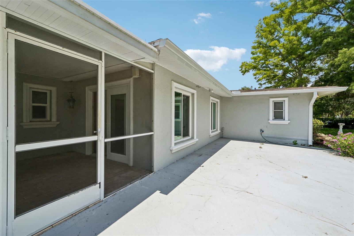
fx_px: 138
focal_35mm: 14
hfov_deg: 104.3
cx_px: 177
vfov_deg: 81.2
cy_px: 118
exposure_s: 1/1000
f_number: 8
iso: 400
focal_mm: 14
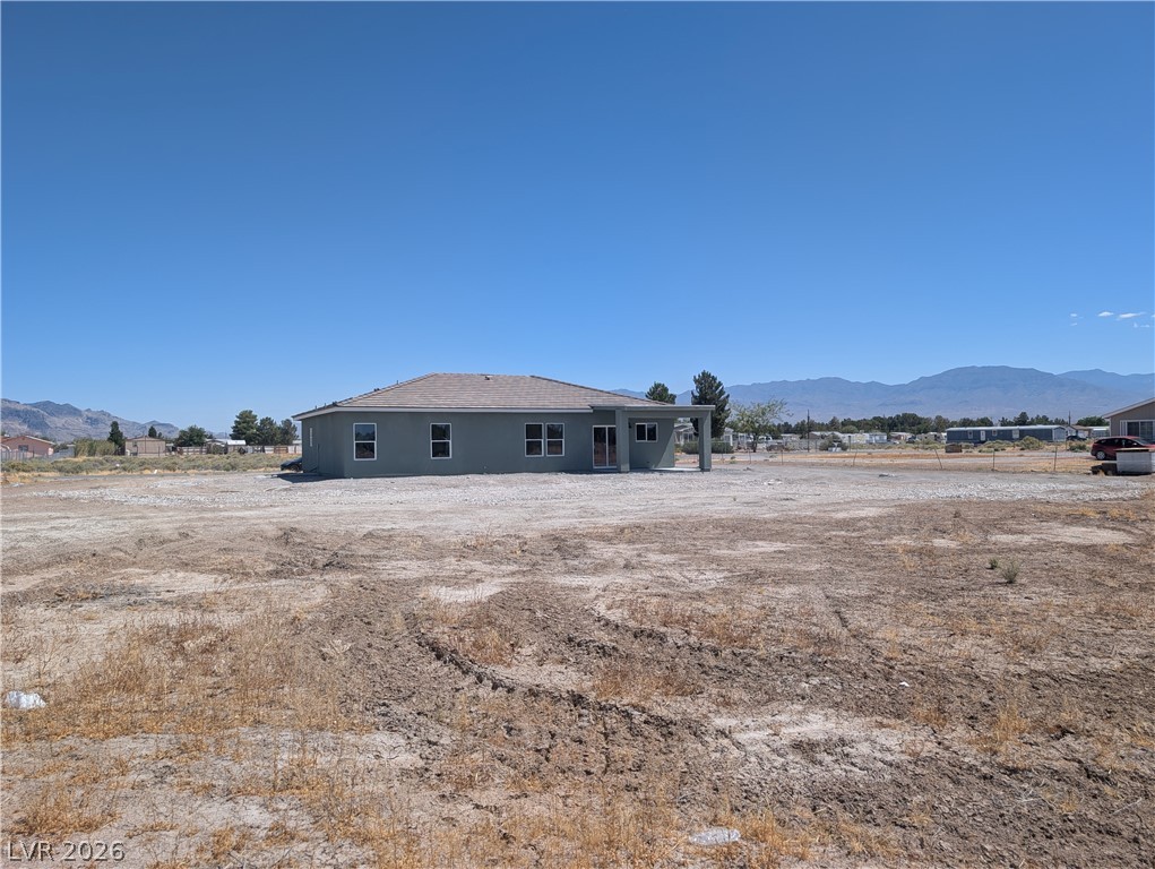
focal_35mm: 24
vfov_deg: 56.9
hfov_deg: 71.5
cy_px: 434
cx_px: 578
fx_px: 802
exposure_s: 1/1404
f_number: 1.68
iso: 23
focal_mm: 6.9
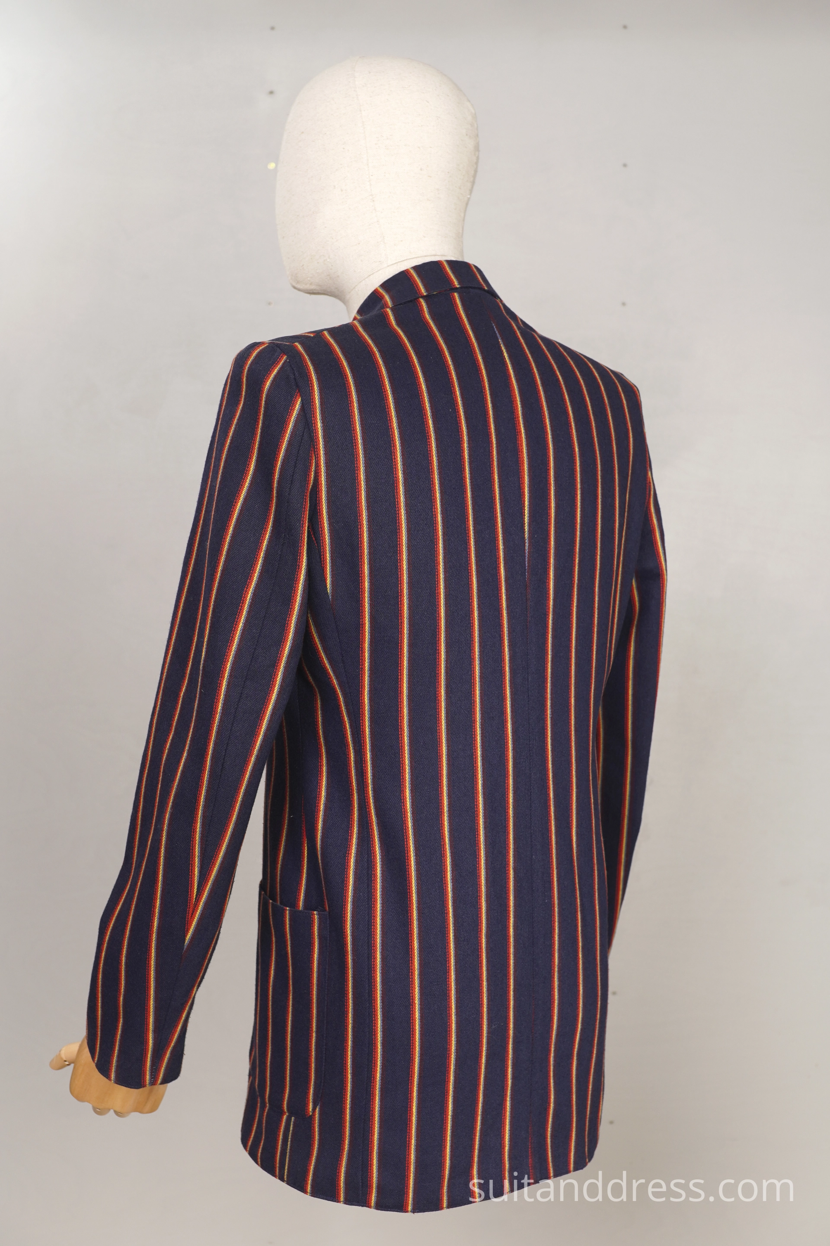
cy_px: 623
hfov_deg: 28.1
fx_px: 1660
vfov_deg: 41.1
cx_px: 415
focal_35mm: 48
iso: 200
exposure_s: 1/15
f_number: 5
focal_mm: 32
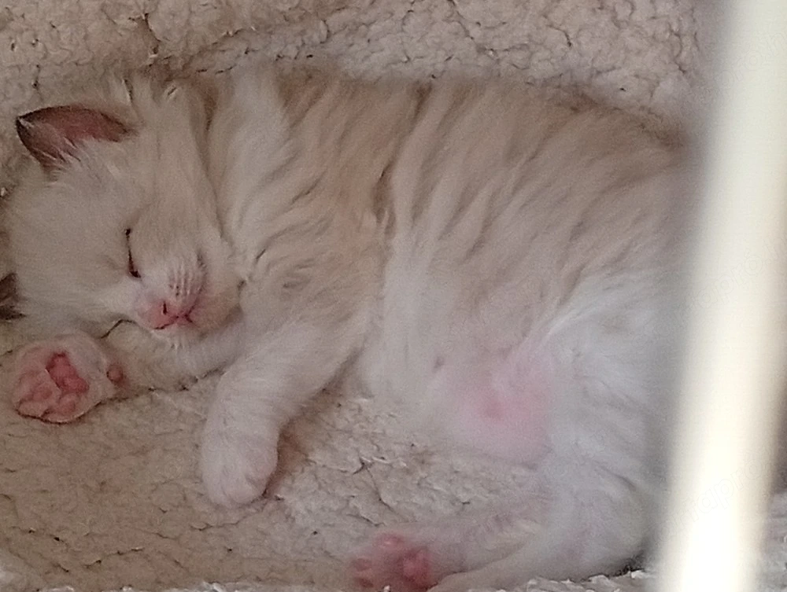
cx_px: 394
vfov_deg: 13.0
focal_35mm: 114
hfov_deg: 17.2
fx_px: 2596
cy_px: 296
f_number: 1.8
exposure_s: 1/50.3
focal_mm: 3.96
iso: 241
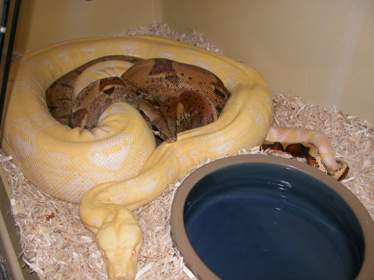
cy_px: 140
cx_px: 187
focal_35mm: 35
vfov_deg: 40.7
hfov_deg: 52.6
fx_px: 378
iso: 100
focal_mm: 8.9
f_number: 2.8
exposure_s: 1/60
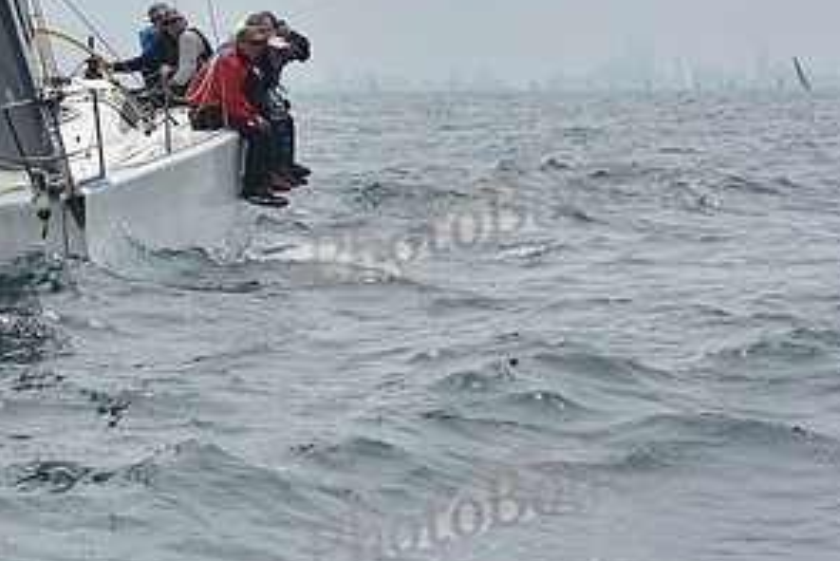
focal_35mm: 187
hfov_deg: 11.0
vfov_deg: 7.3
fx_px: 4365
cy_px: 107
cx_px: 159
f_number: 13
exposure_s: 1/800
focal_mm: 95
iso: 250
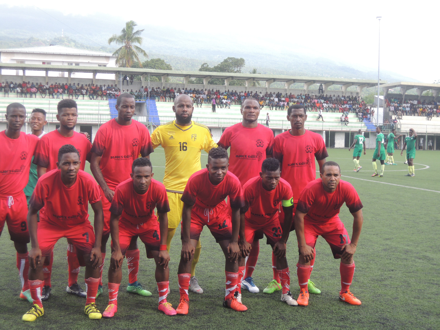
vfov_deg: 26.6
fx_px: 699
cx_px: 220
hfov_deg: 34.9
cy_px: 165
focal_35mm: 55
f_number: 4
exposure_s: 1/200
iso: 100
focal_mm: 9.9
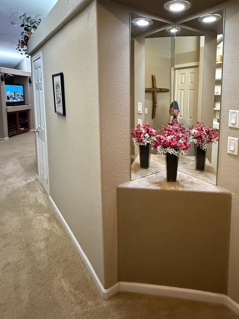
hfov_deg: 60.3
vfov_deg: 74.8
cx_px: 149
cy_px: 116
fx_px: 203
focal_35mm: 22
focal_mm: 2.22
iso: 1000
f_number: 2.2
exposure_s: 1/40
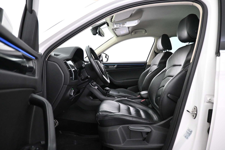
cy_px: 75
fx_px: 150
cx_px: 112
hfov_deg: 73.7
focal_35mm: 24
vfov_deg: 53.1
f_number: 3.5
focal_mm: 16
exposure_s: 1/60
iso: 4000
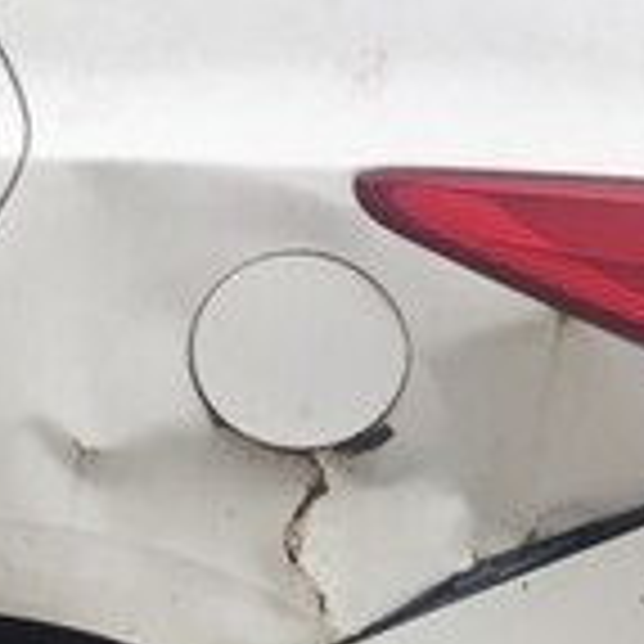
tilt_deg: -12.9
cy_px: 281
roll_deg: -4.3
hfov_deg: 12.3
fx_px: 2484
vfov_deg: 14.8
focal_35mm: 118
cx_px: -793
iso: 32
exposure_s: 1/184
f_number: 2.2
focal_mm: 4.15
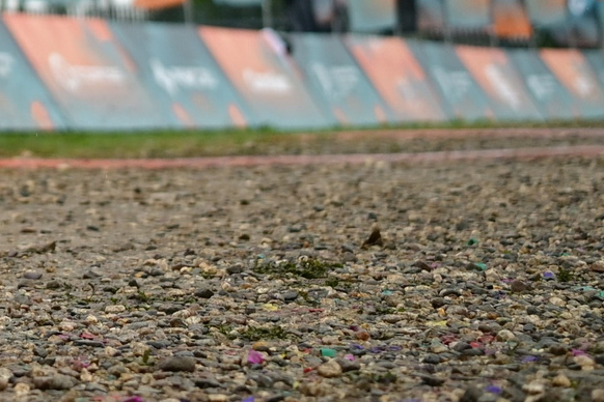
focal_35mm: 154
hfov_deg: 12.1
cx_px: -538
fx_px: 2584
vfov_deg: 8.4
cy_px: -408
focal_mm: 35
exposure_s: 1/1250
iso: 400
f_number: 2
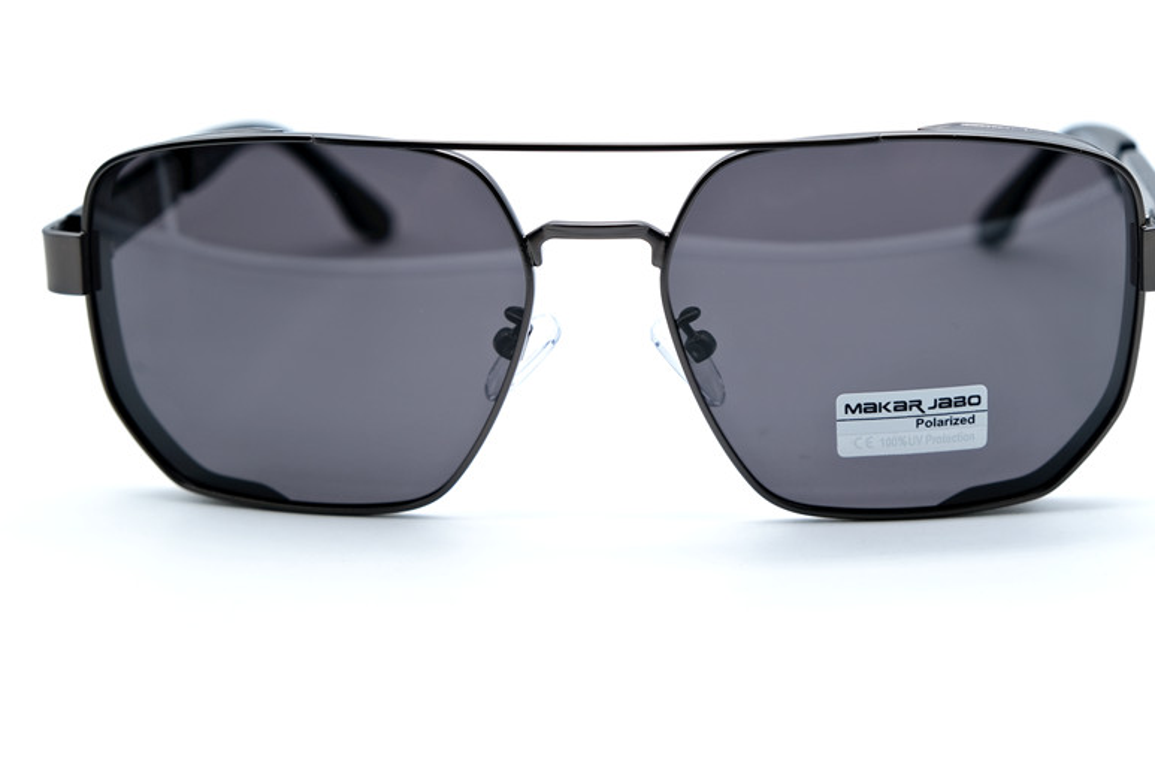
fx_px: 2117
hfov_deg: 30.5
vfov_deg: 20.6
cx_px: 623
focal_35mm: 66
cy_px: 344
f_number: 5
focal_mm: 34.3
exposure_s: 1/140
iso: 160
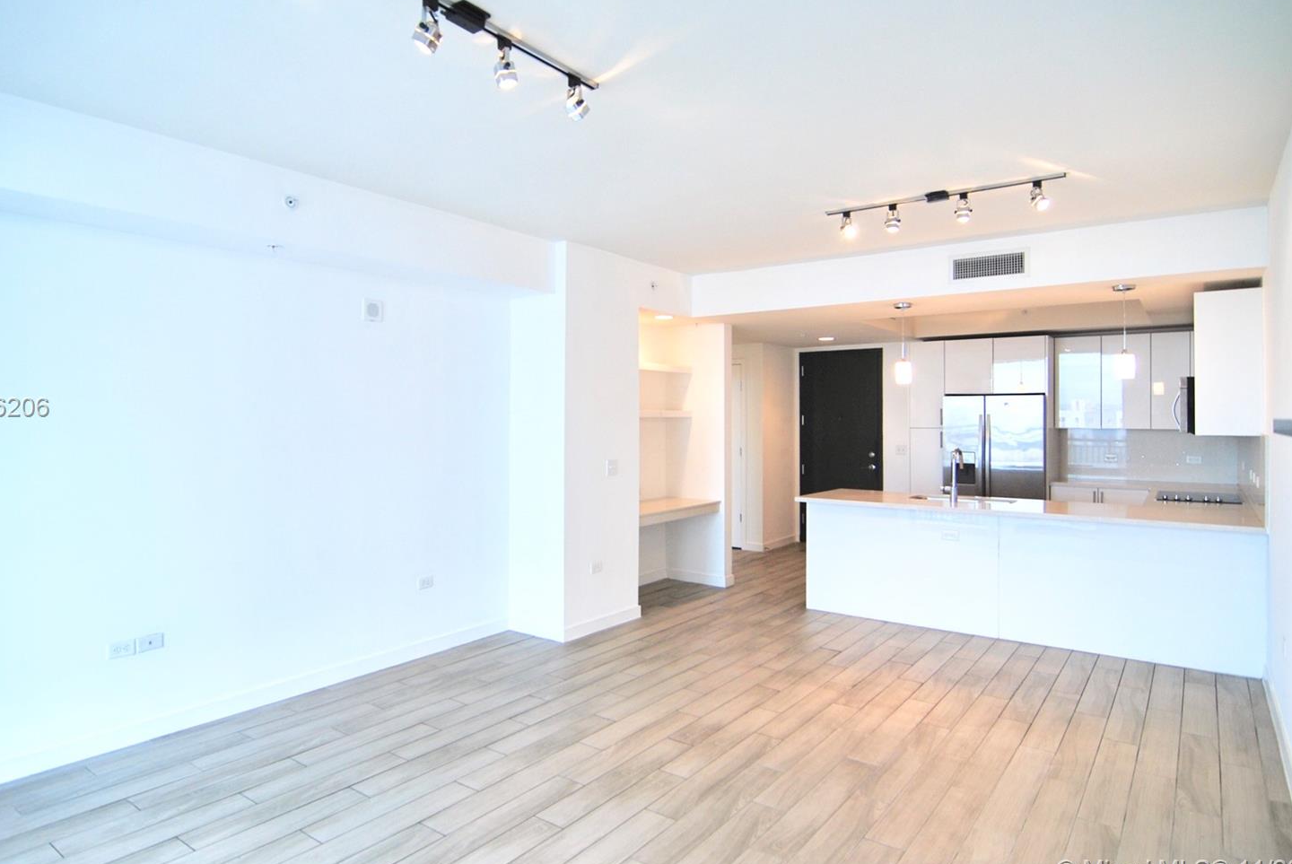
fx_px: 718
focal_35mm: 20
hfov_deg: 83.9
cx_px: 630
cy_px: 408
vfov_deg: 62.0
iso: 200
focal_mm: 12
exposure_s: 1/60
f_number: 4
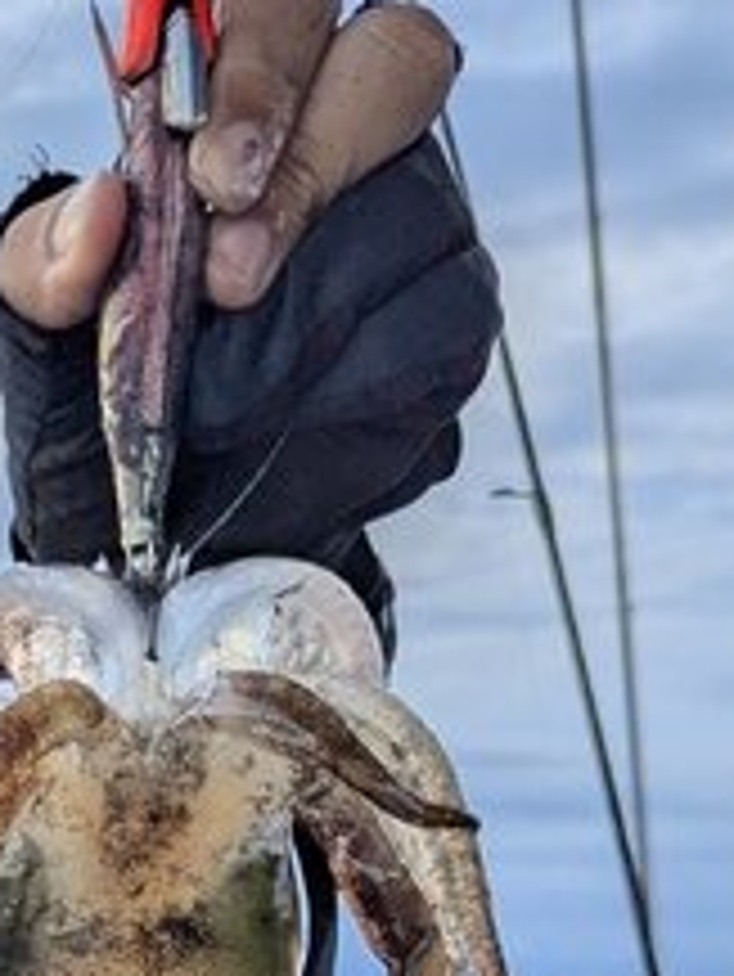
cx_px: -504
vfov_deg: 18.7
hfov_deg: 14.2
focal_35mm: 94
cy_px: 1408
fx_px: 2655
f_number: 1.85
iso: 45
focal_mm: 6.81
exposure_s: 1/192
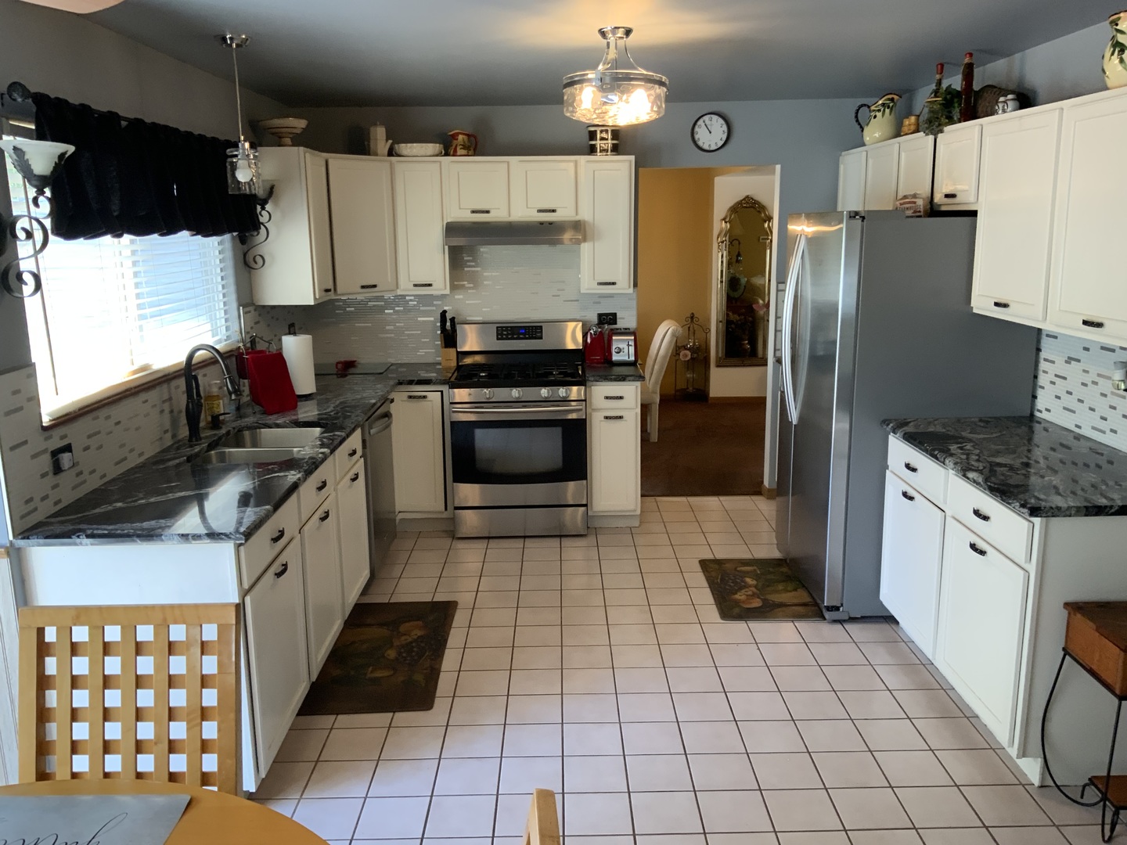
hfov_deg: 61.7
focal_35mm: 29
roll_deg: +0.2
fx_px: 944
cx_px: 564
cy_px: 422
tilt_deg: -12.4
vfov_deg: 48.2
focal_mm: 3
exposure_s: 1/60
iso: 125
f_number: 1.8
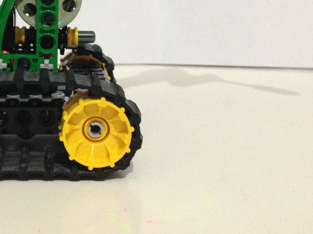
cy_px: 22
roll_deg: +0.3
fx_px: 669
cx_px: 46
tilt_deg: -3.9
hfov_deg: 25.7
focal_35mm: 74
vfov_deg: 19.5
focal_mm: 4.12
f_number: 2.4
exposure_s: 1/17
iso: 400
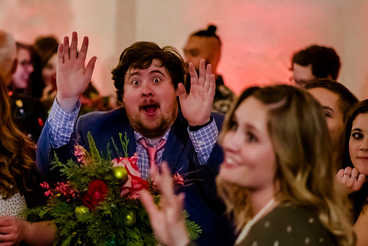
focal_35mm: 208
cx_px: 125
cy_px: 131
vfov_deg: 6.6
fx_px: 2127
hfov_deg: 9.9
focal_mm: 105
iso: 4000
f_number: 2.8
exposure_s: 1/125
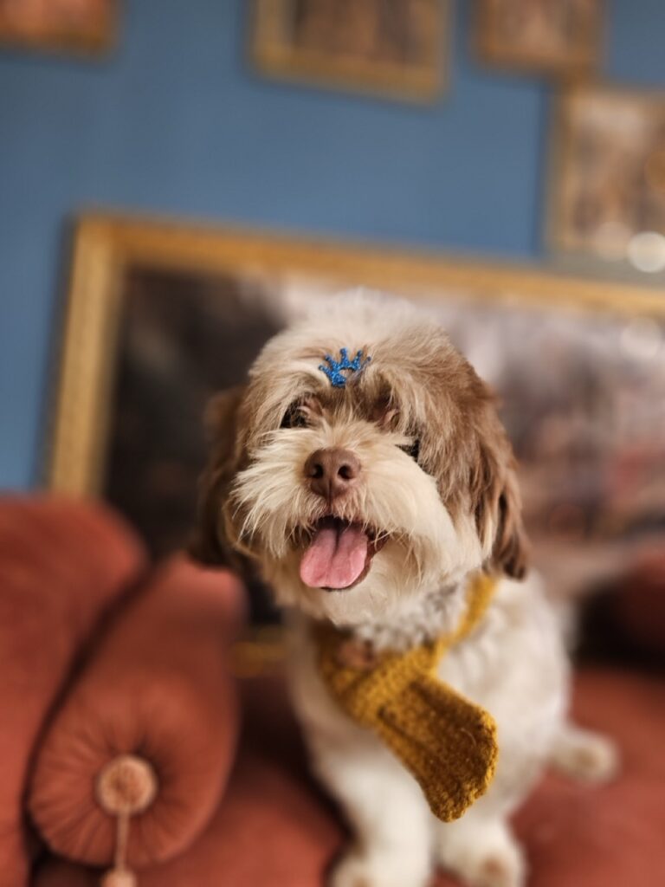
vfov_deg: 73.9
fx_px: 589
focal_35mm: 23
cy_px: 444
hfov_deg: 58.9
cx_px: 332
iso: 250
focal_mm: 5.4
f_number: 1.8
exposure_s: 1/359
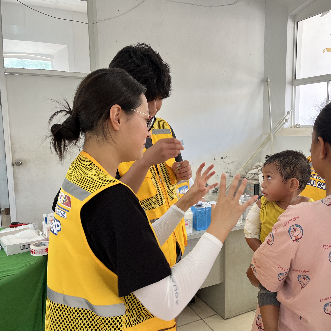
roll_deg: +0.0
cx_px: 202
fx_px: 335
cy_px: 166
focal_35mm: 31
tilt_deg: -6.8
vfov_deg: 52.5
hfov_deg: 52.1
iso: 100
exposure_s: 1/100
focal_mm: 5.1
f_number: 1.6
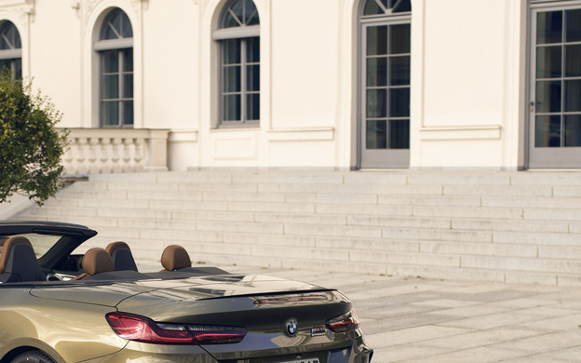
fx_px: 1552
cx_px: 175
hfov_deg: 21.1
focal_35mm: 98
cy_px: 316
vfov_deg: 13.2
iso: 160
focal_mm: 50
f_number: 2.5
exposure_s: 1/320
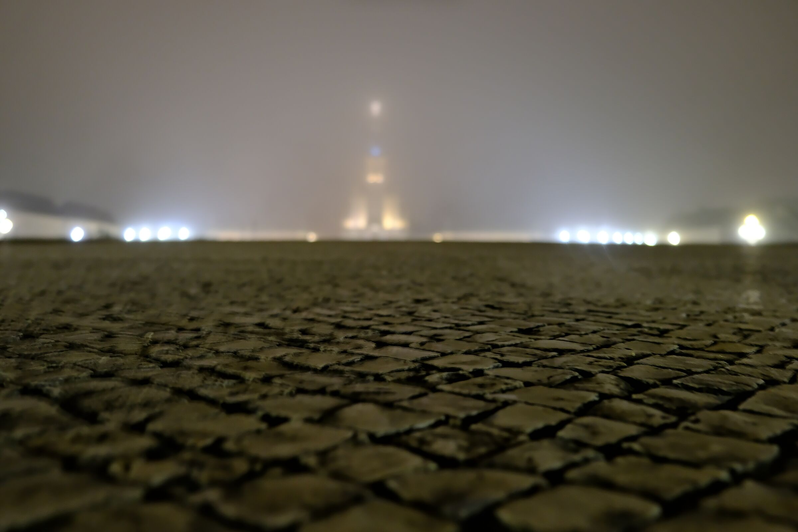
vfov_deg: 40.0
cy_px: 266
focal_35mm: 33
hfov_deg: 57.2
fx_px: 731
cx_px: 399
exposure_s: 1/2
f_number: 3.2
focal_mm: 22.3
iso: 800
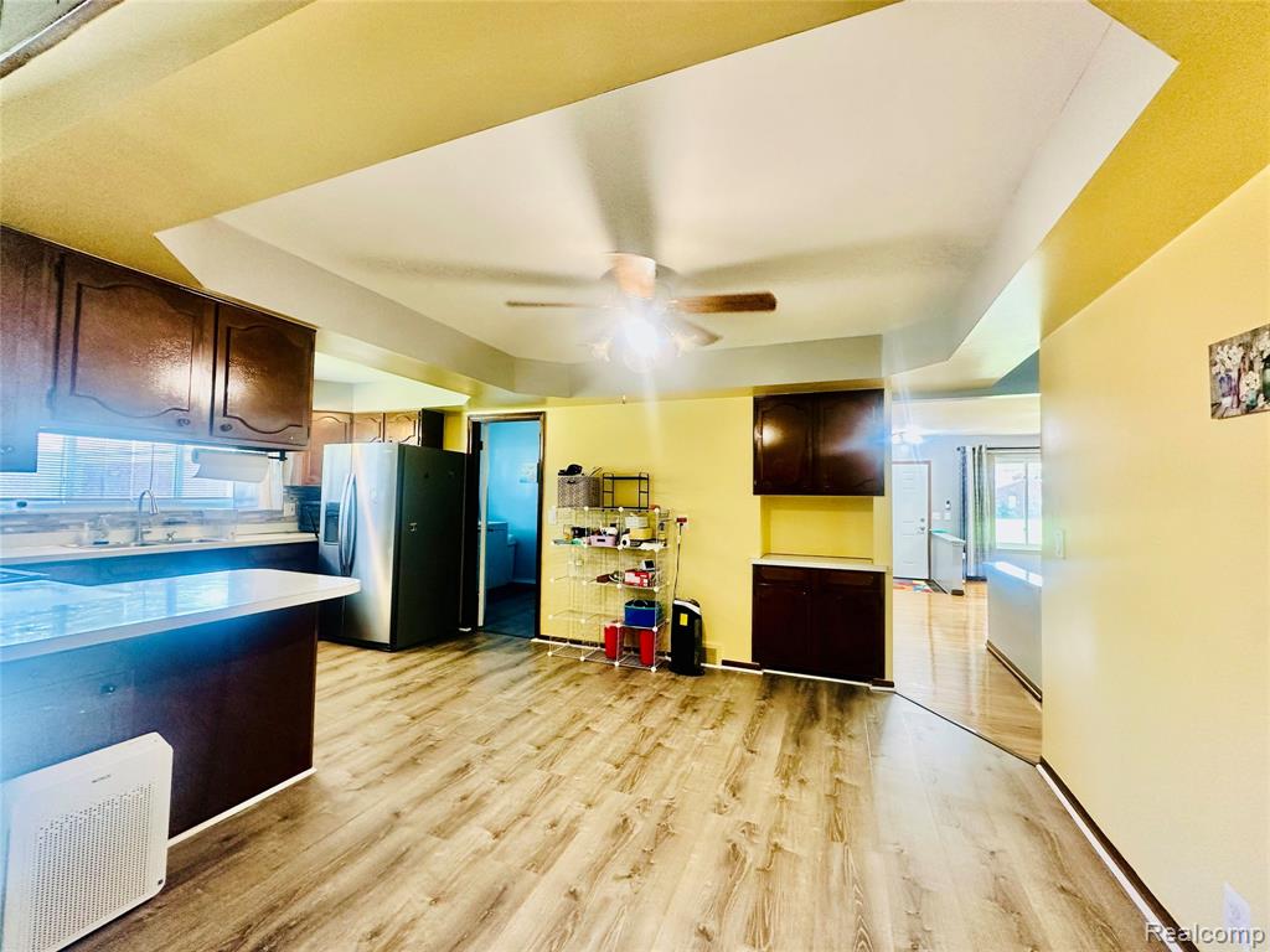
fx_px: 514
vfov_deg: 85.7
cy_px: 476
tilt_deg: +2.6
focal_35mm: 14
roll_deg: -1.0
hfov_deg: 102.1
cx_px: 635
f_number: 2.2
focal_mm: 2.22
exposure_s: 1/60
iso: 200
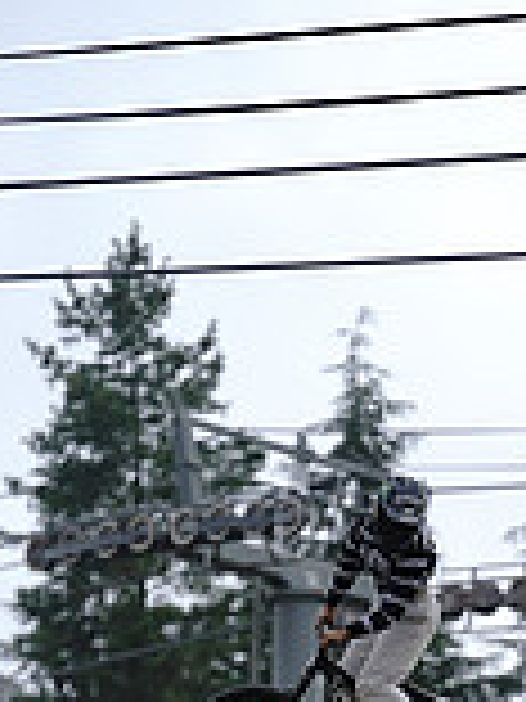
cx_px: 427
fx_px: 11245
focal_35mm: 555
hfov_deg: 2.7
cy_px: 882
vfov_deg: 3.6
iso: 200
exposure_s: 1/1600
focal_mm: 200
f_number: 2.8
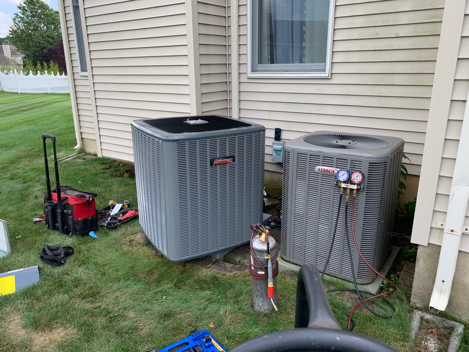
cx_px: 234
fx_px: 352
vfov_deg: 53.1
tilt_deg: -18.9
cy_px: 176
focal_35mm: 26
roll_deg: +1.3
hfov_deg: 67.3
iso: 25
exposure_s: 1/520
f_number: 1.8
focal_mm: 4.25
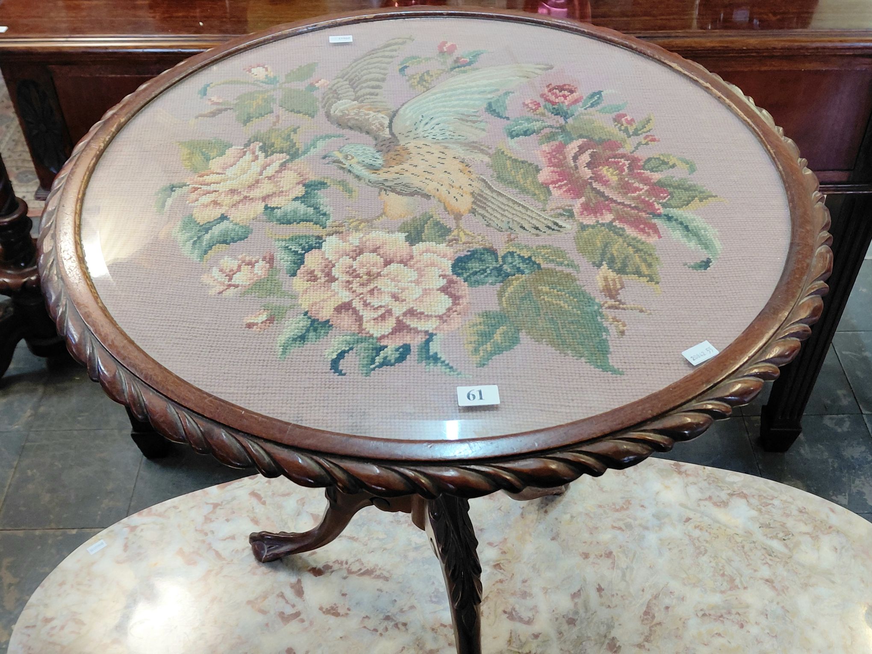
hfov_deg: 69.4
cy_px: 327
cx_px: 436
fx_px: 630
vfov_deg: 54.9
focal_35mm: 25
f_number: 1.8
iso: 250
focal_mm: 4.69
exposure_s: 1/50.3
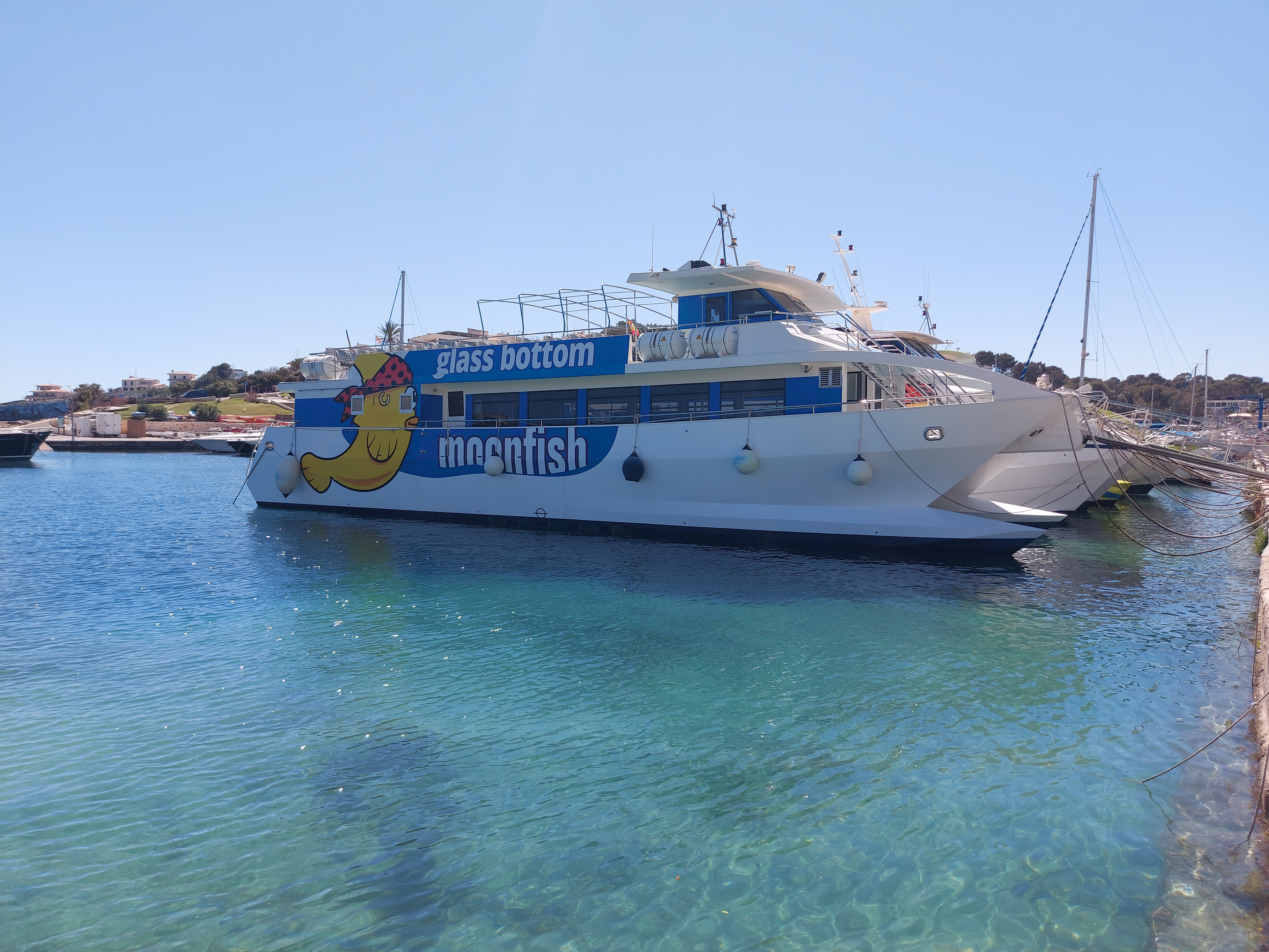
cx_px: 634
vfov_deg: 56.8
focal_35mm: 24
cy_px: 476
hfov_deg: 71.6
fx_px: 880
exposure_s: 1/1157
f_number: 1.8
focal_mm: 5.23
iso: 32
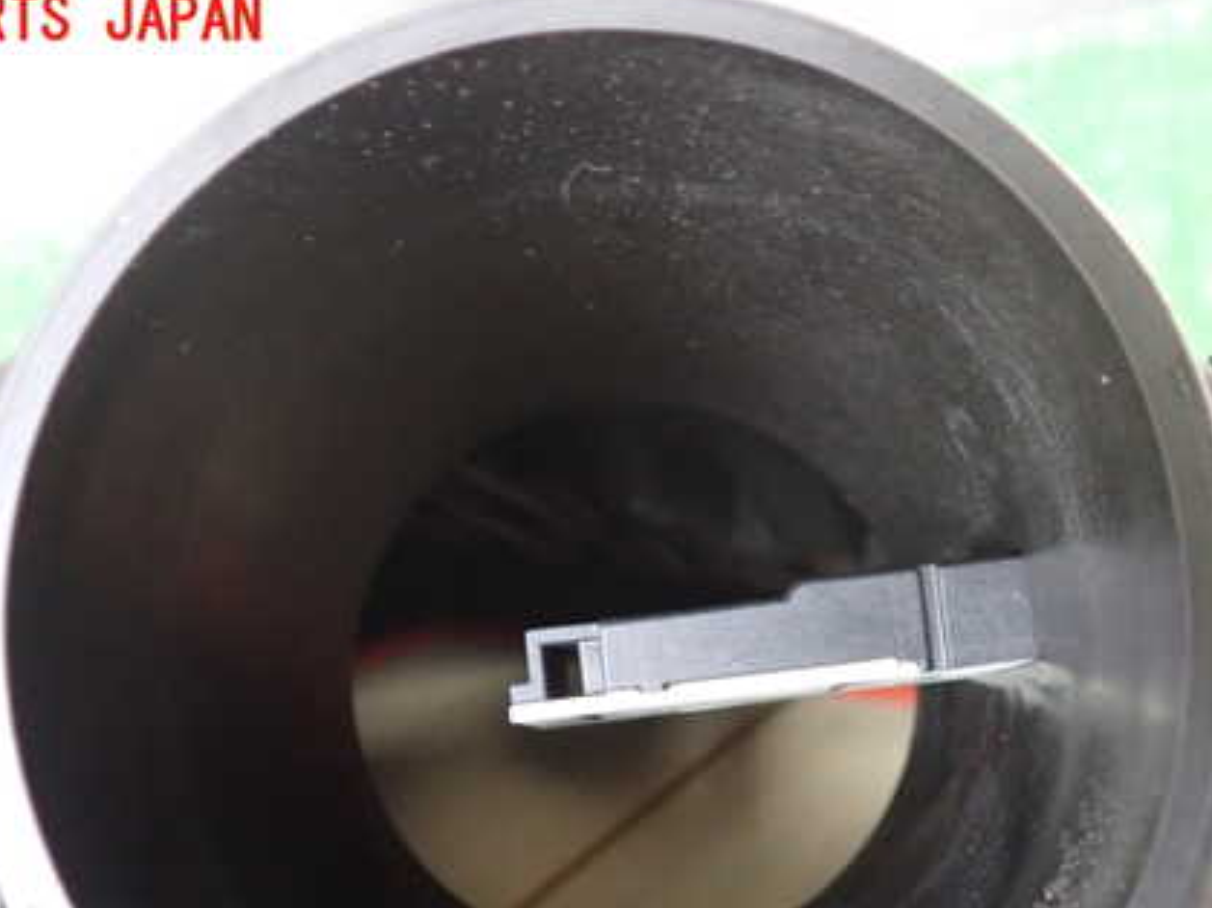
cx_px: 605
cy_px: 636
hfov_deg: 43.9
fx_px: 1505
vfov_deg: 33.2
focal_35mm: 43
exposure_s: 1/20
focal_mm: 5.4
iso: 800
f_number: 2.3
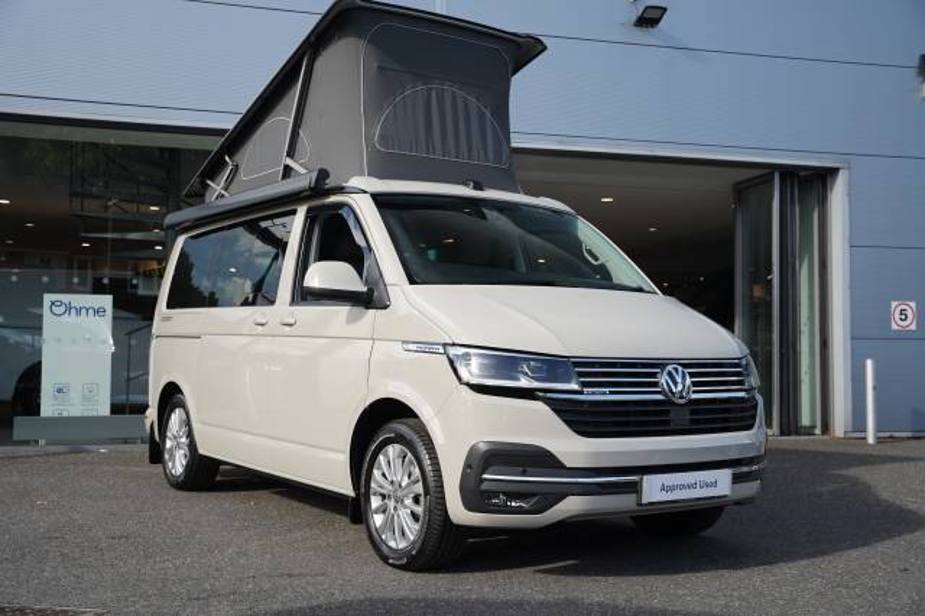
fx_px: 1019
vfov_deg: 33.6
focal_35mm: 40
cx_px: 462
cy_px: 308
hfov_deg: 48.8
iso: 100
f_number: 4.5
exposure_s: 1/200
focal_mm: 39.7
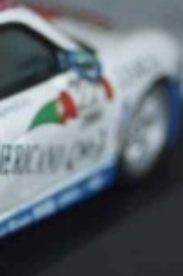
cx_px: -123
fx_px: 2720
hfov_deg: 3.8
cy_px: 172
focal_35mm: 356
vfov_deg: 5.8
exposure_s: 1/60
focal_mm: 60
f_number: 5.6
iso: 200
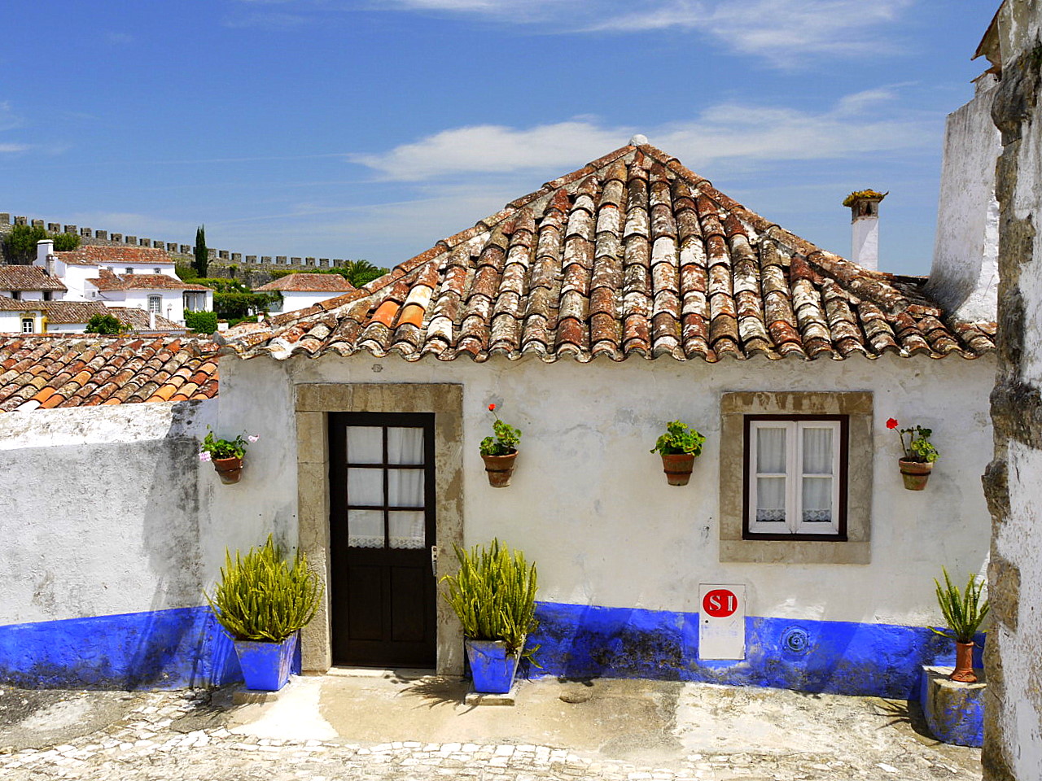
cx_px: 521
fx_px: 1144
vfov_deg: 37.7
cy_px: 390
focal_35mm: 38
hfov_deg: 49.0
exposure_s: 1/200
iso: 100
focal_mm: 19
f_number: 7.1
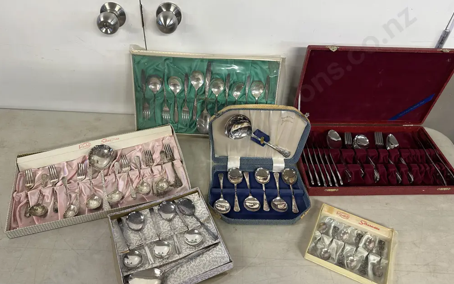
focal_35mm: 26
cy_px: 152
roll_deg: -3.7
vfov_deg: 47.5
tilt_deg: -43.8
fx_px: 322
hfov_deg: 70.4
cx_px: 227
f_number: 1.78
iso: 160
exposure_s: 1/50
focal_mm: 6.86
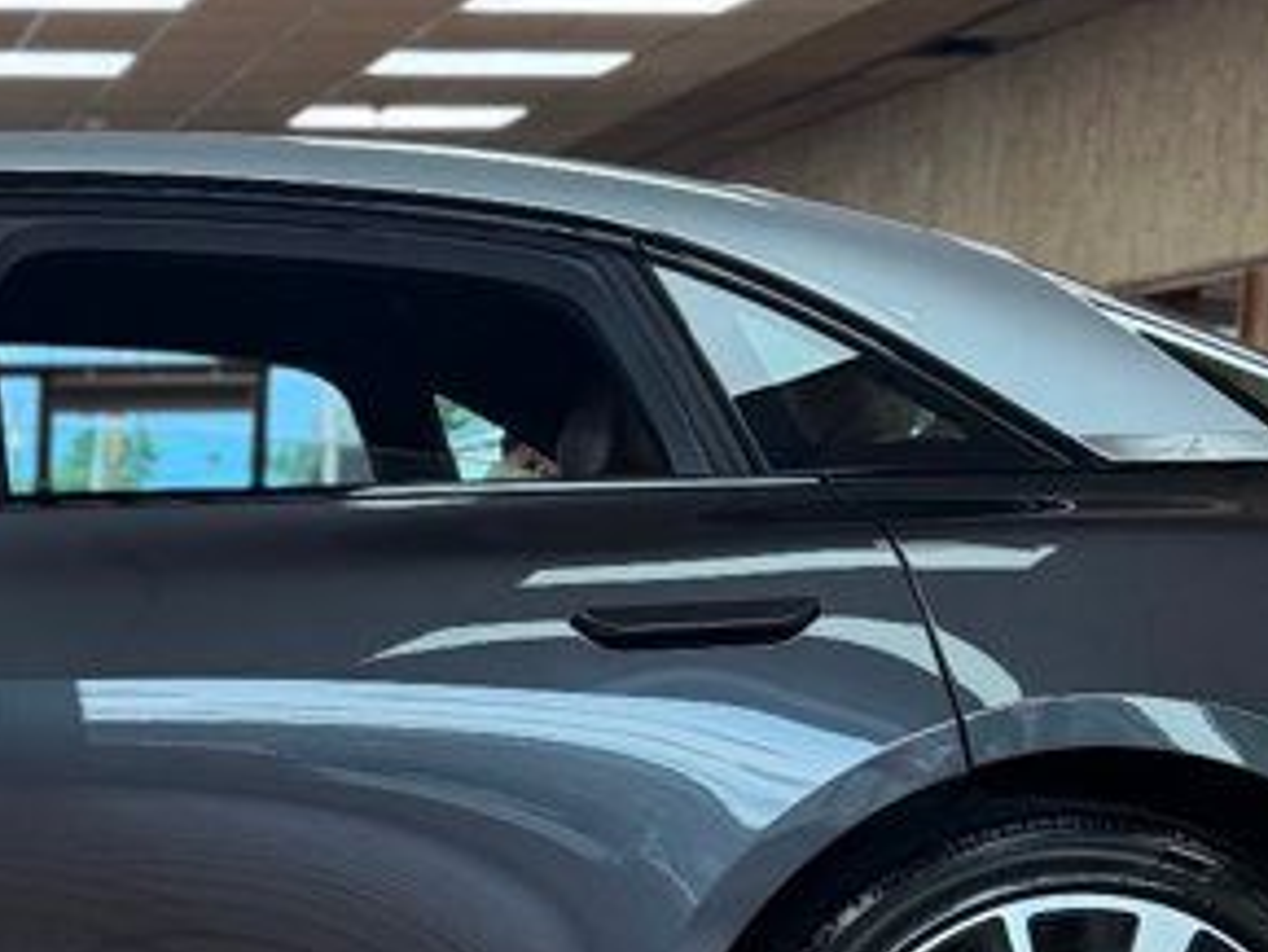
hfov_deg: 21.3
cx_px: -285
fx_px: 3115
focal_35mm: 85
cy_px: 1110
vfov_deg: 16.7
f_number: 1.78
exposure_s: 1/193
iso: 200
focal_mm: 6.76
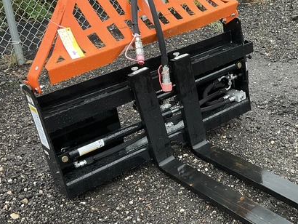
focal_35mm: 53
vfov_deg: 27.5
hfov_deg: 35.4
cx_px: 222
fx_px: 457
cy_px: 123
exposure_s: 1/122
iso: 64
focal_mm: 3
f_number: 1.8
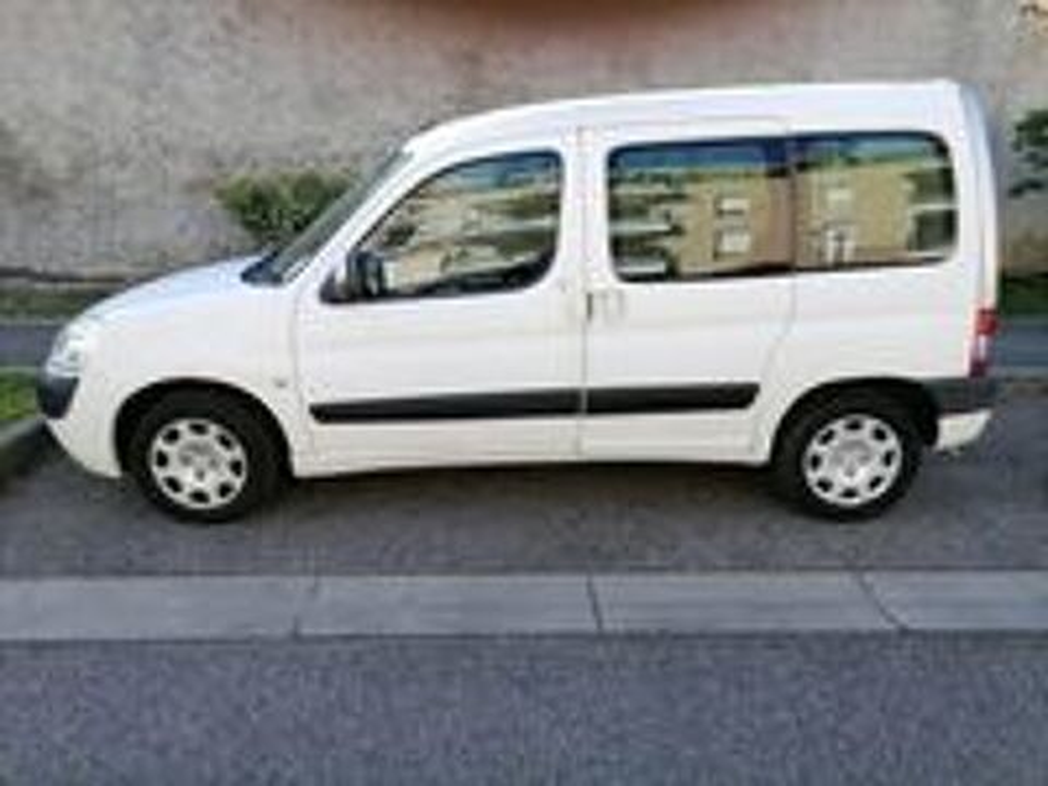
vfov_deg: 53.1
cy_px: 393
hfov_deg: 67.3
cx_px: 524
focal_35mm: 26
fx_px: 787
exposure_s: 1/296
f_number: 4
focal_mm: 5.4
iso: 50
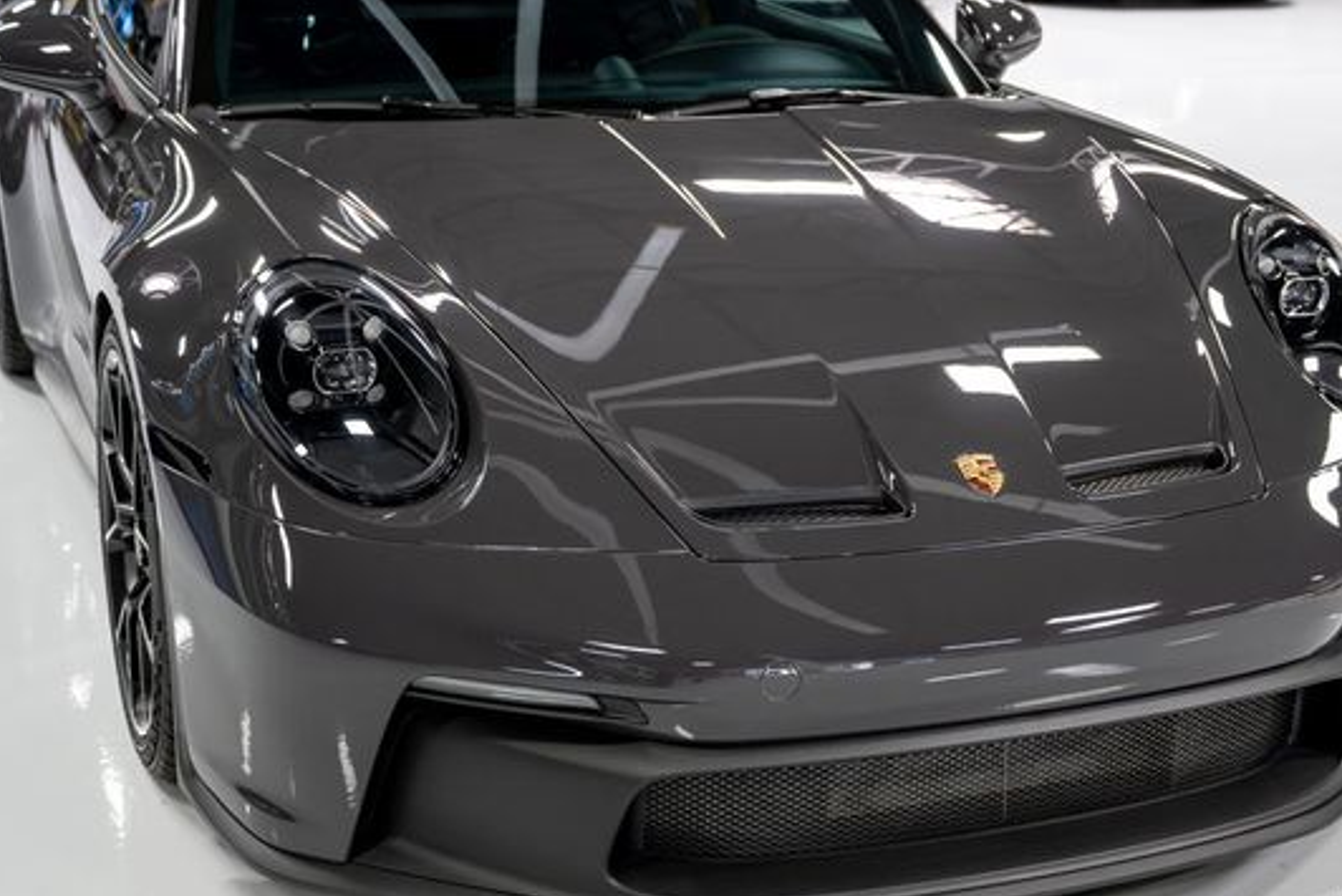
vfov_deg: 23.0
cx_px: 779
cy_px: 516
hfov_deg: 33.9
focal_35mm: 59
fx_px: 2200
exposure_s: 1/60
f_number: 4
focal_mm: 49
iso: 800
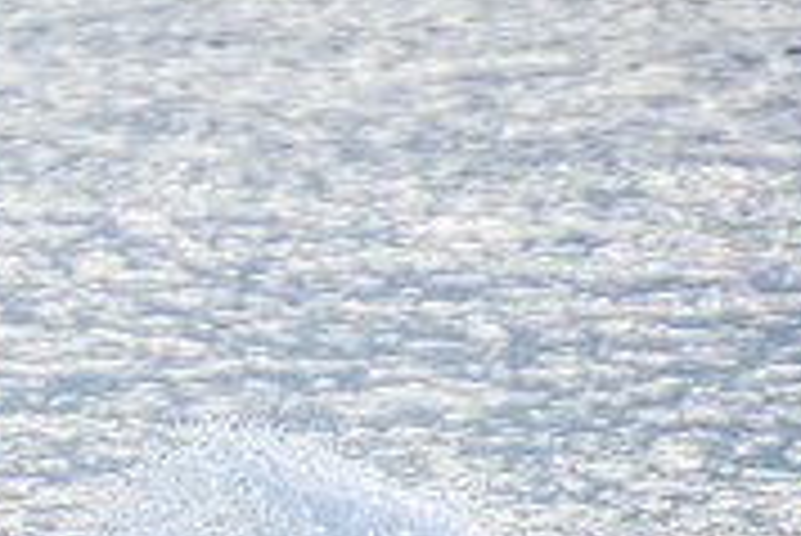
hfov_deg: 1.1
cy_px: 597
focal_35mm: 1952
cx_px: -274
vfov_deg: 0.7
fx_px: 43466
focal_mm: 400
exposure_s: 1/2000
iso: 450
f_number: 5.6
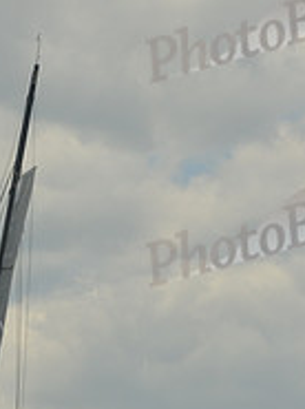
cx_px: 32
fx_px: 3065
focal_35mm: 260
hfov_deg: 5.7
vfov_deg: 7.6
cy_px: 376
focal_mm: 86
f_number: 7.1
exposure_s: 1/800
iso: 400
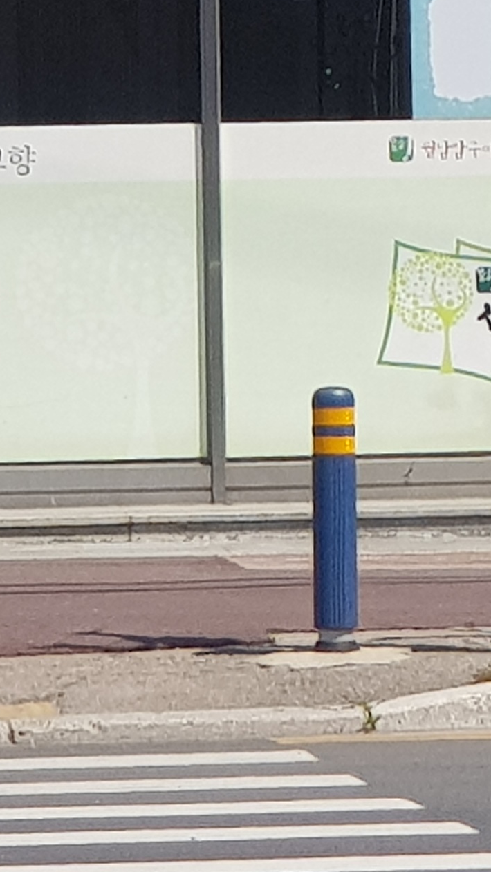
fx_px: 4189
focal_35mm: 181
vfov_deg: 11.7
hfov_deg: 6.6
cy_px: -137
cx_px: 897
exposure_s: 1/708
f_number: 2.4
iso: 25
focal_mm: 6
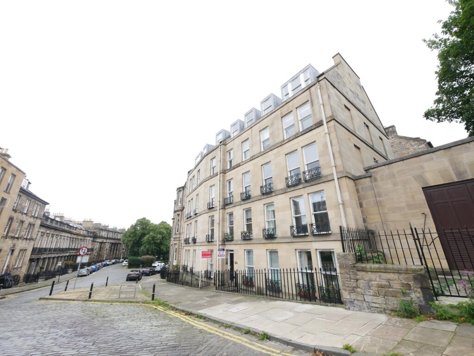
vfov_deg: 85.7
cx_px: 237
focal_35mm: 14
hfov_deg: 102.0
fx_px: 192
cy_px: 178
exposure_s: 1/200
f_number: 5.6
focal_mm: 7
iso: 200
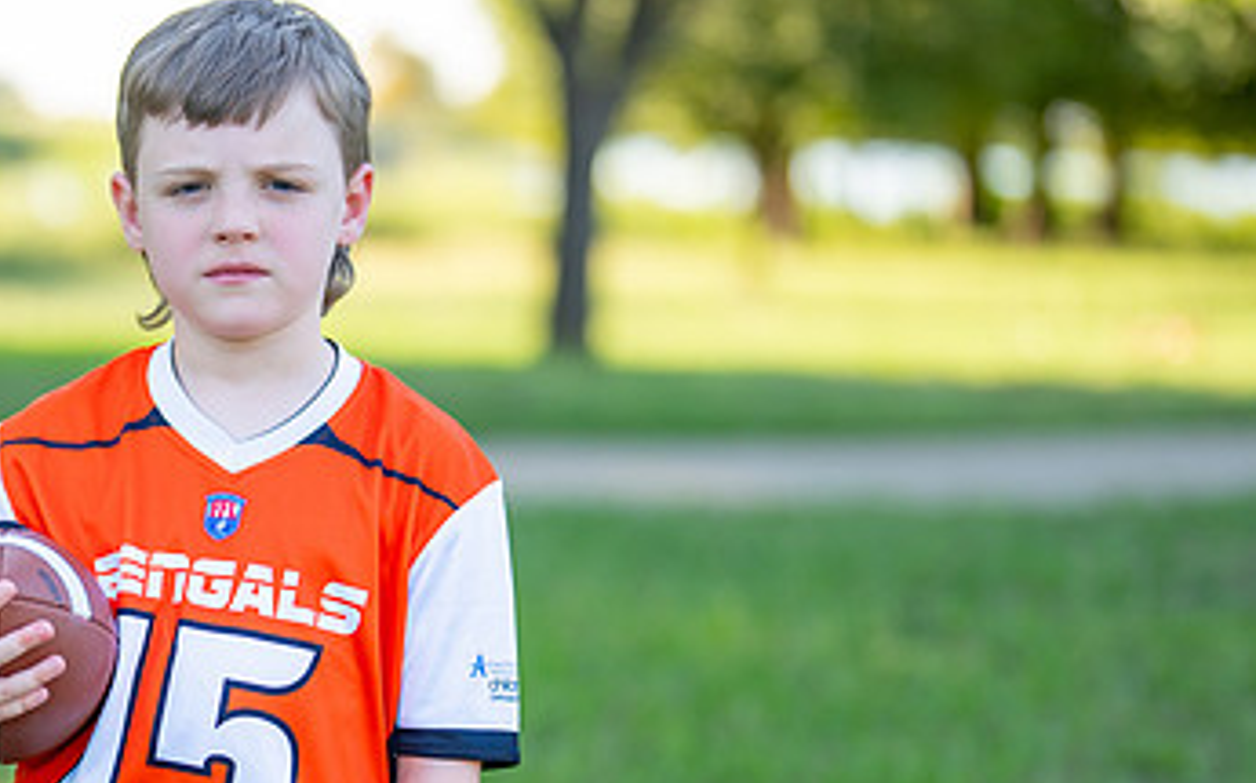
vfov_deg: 12.8
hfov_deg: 20.2
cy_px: 541
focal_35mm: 102
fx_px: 3489
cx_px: 273
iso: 100
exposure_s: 1/1000
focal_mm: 50
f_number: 1.2
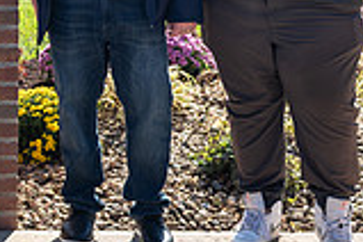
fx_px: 1180
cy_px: -72
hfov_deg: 16.8
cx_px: -64
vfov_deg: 11.4
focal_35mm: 117
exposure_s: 1/200
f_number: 3.5
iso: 32
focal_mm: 32
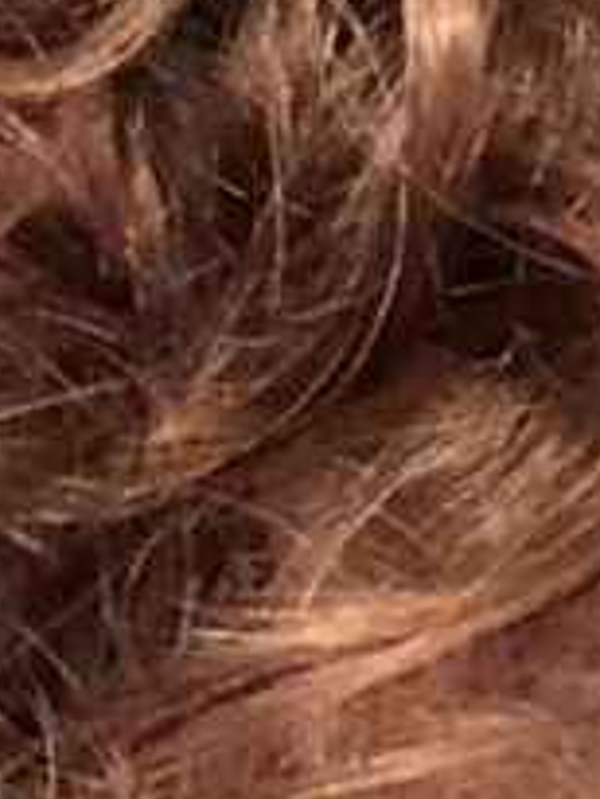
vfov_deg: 12.3
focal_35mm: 160
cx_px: -372
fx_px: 3694
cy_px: 659
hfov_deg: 9.0
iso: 640
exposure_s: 1/25
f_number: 2.2
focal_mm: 2.87
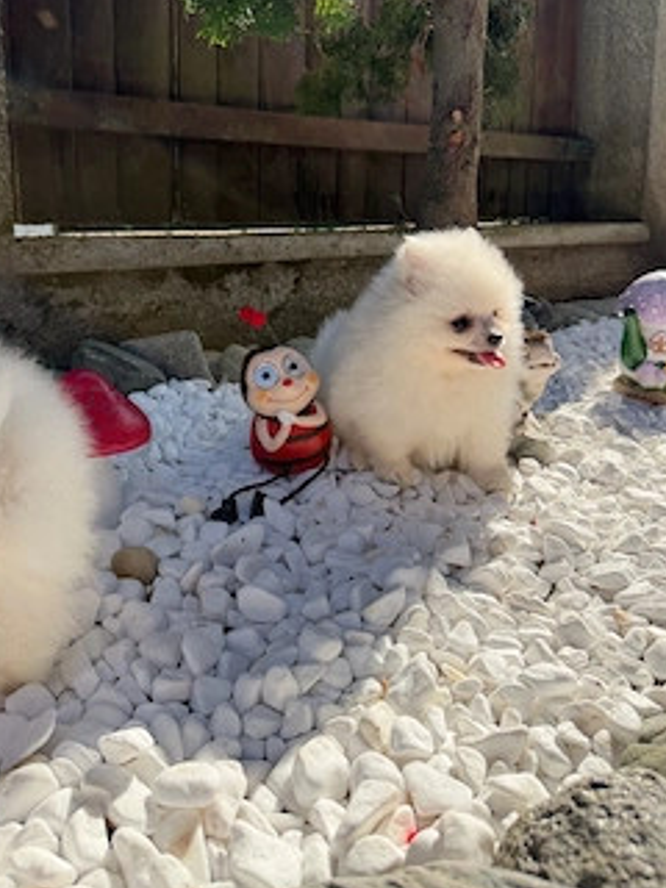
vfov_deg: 59.4
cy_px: 347
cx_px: 266
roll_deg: +1.7
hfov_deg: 46.5
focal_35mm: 30
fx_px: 770
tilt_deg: -11.7
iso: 100
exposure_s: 1/2370
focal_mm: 6.76
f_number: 1.78
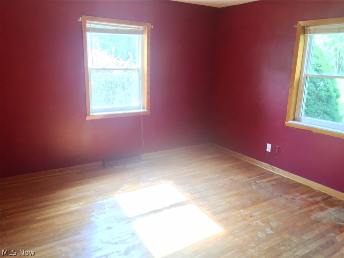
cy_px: 129
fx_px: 288
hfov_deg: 61.7
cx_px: 172
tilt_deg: -14.0
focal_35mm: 29
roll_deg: -2.0
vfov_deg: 48.2
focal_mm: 4.15
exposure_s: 1/30
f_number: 2.2
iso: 80
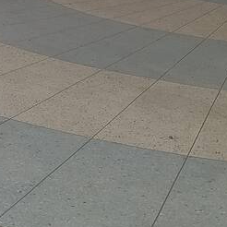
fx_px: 920
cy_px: -149
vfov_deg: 13.0
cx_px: -27
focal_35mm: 124
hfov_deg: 13.8
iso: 50
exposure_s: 1/175
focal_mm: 5.31
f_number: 1.7
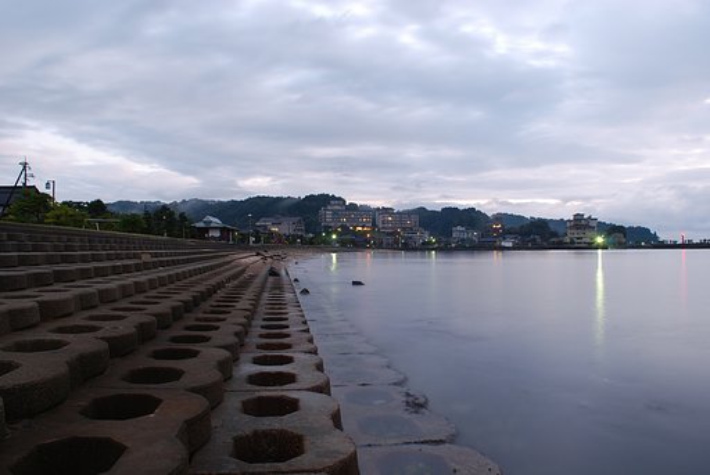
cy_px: 238
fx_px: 533
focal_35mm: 27
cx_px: 355
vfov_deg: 48.1
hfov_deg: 67.3
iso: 100
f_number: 11
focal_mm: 18
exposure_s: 13
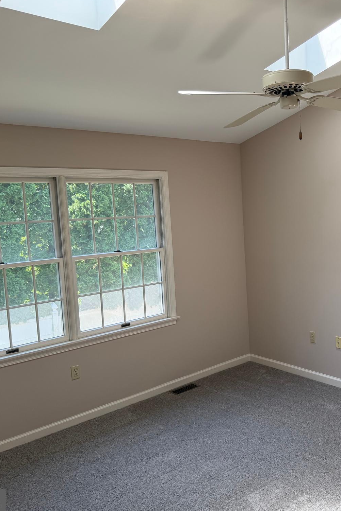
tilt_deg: -6.7
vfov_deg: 55.8
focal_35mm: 34
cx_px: 269
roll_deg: +2.0
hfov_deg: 37.6
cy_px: 256
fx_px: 483
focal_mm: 6.76
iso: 80
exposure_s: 1/176
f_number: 1.78
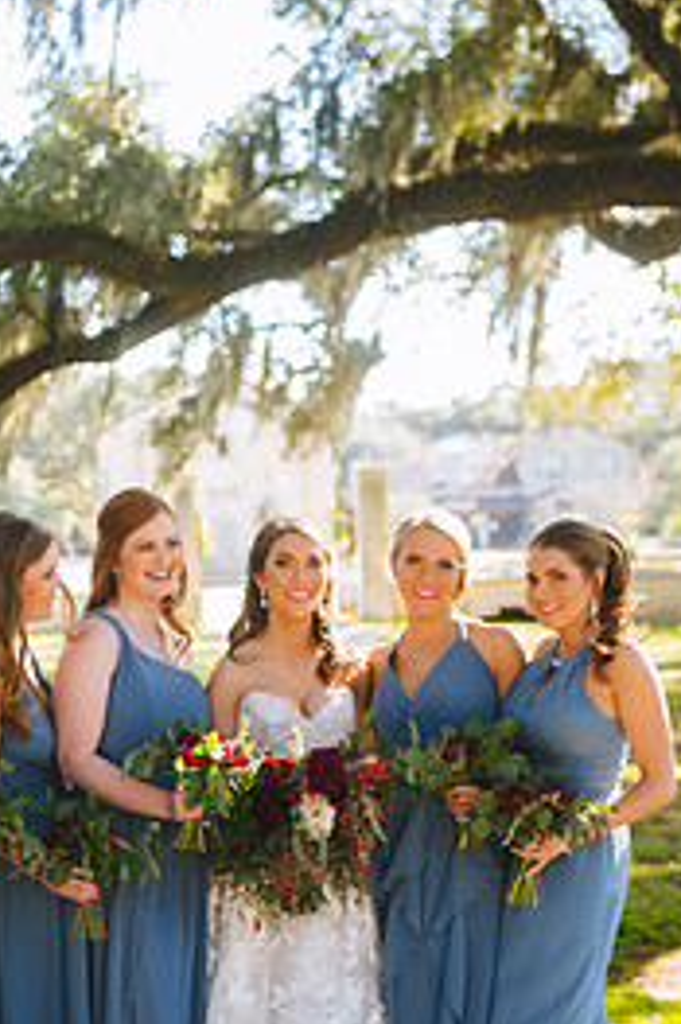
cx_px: 193
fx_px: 2529
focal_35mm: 89
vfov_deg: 22.8
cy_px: 639
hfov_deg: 15.3
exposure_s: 1/125
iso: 50
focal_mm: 52
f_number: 2.8
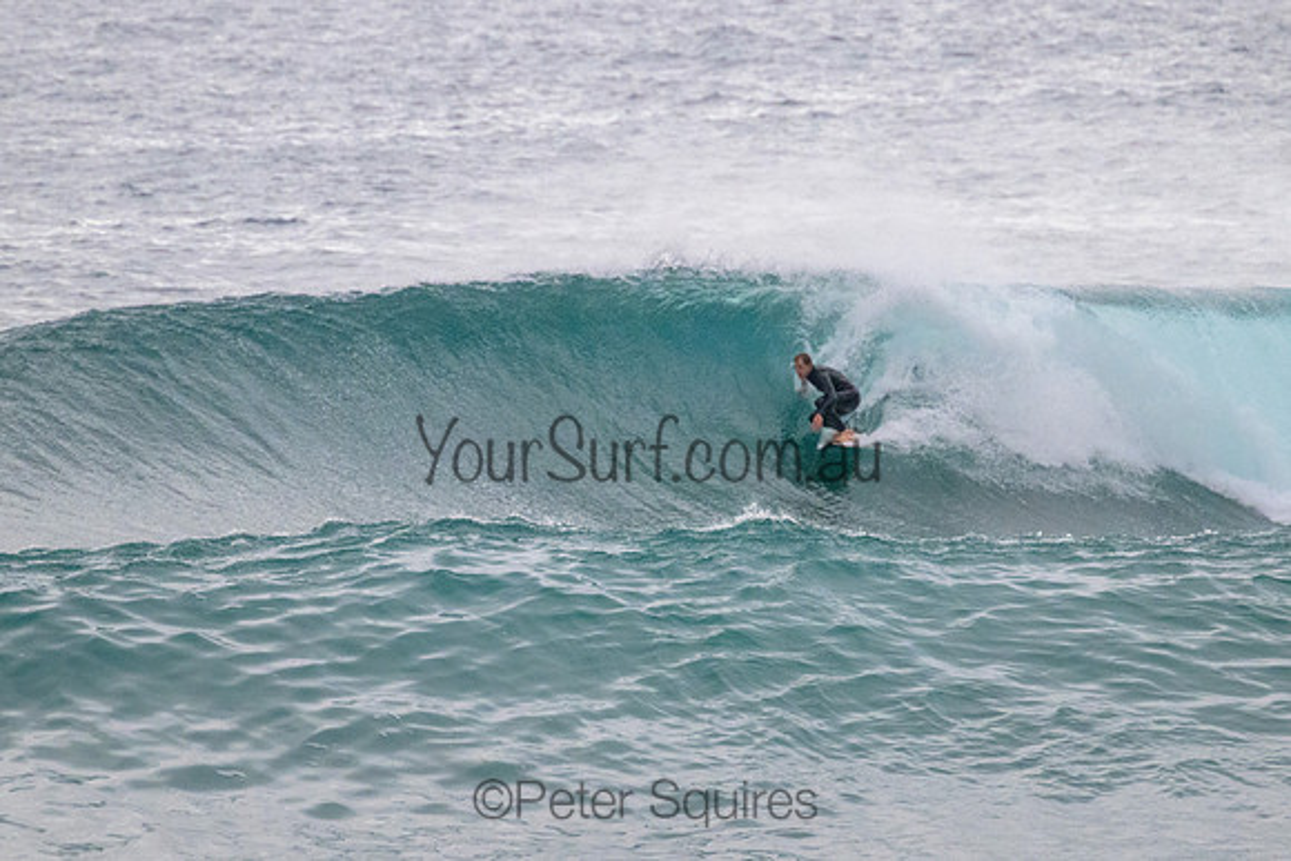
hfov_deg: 1.9
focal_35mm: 1099
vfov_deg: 1.3
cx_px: 718
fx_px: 39405
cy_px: 347
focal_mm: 800
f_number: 11
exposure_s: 1/2000
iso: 4000
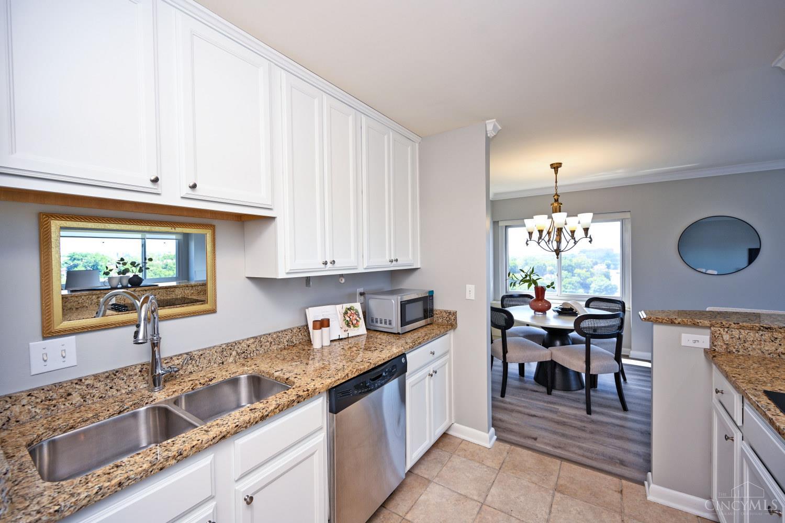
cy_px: 262
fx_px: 305
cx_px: 392
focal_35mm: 14
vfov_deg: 81.2
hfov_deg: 104.3
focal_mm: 14
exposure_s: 1/80
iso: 200
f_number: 5
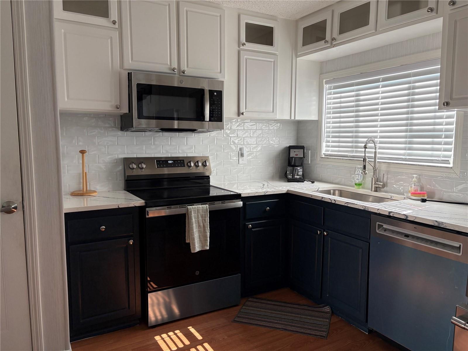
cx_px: 234
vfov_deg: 53.1
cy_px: 176
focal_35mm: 26
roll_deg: +0.0
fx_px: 352
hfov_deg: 67.3
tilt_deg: -5.7
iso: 125
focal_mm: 5.96
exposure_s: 1/154
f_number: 1.6
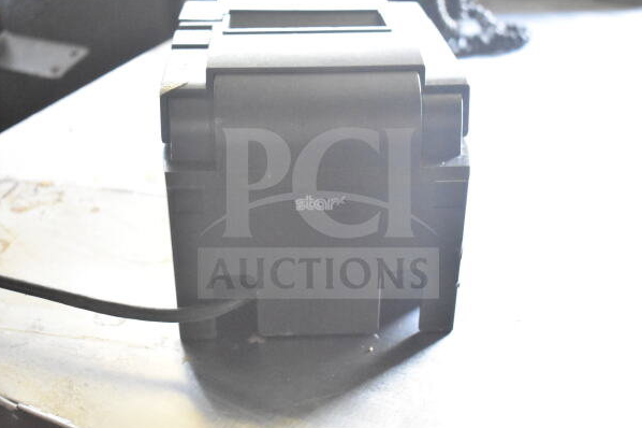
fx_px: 873
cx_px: 318
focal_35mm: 49
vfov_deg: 27.5
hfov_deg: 40.4
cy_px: 213
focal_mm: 32
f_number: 4.5
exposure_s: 1/50
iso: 12800
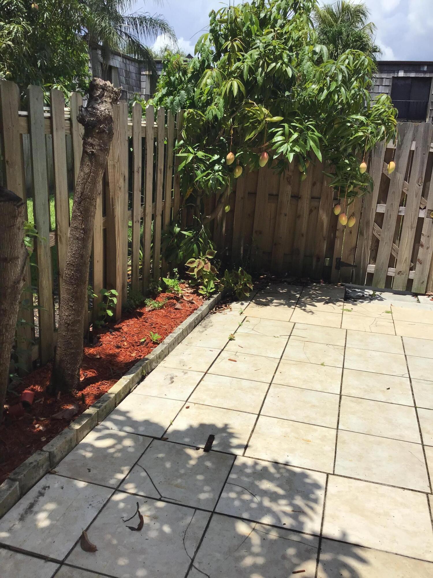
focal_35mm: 31
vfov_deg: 58.4
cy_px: 289
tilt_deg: -17.6
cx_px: 216
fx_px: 517
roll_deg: -1.9
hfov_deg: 45.4
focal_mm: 3.3
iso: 25
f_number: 2.4
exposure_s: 1/1988
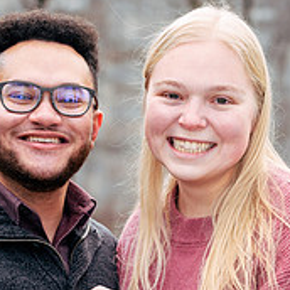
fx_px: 2000
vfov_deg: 8.3
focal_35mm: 211
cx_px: 121
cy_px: 282
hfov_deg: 8.3
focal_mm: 95
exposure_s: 1/320
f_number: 5
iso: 250
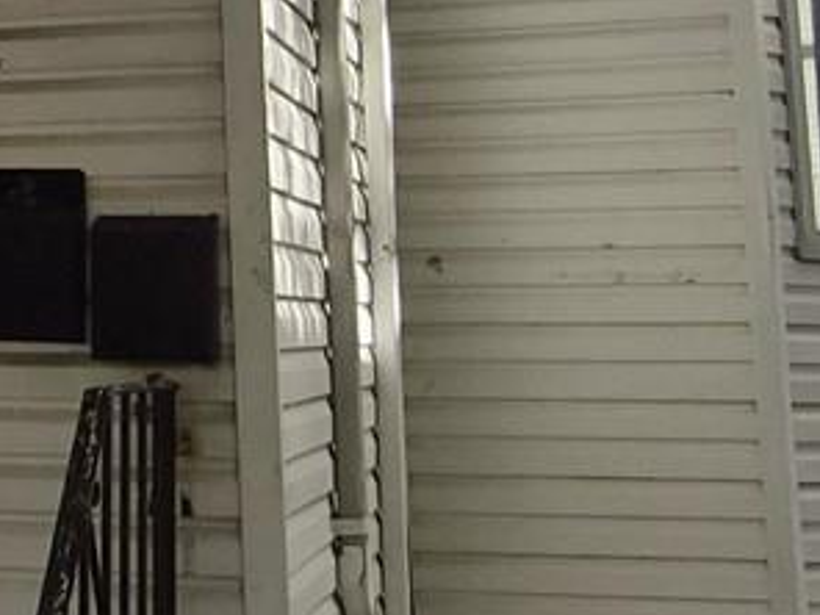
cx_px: -230
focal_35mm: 90
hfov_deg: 20.1
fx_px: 2132
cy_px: -6
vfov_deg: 16.1
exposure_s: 1/628
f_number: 2.2
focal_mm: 1.7
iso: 25
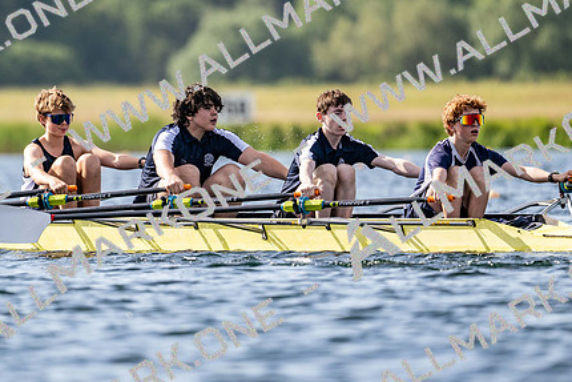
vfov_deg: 2.6
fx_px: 8567
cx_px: 233
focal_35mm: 539
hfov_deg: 3.8
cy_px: 155
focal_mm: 400
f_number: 4.5
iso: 400
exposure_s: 1/2500
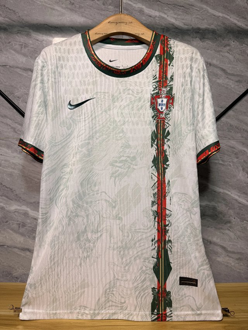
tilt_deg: +0.7
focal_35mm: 24
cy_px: 165
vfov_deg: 71.6
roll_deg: -0.9
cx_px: 124
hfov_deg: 56.8
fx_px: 229
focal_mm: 6.76
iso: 100
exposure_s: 1/100
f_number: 1.78
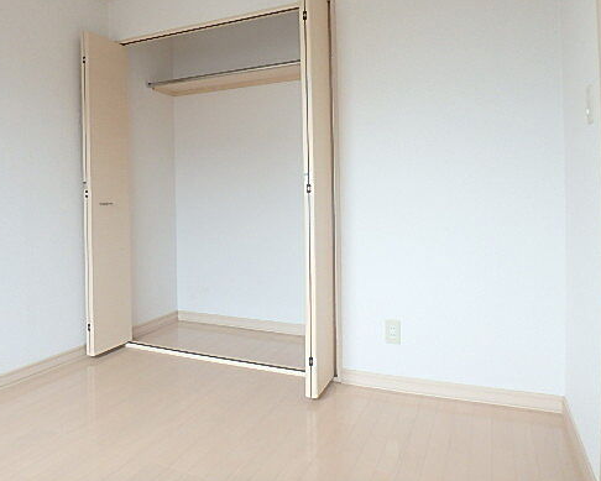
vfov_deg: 53.1
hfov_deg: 63.4
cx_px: 237
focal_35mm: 27
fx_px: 480
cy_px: 216
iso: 250
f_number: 3.5
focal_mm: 3.7
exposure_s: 1/30
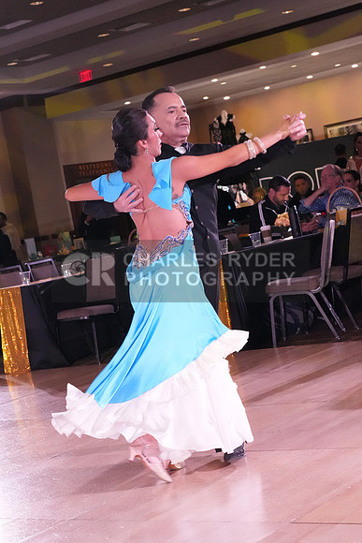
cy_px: 272
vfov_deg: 27.0
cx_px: 181
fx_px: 1130
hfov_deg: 18.2
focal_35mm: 75
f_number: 7.1
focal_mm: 50
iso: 8000
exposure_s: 1/320
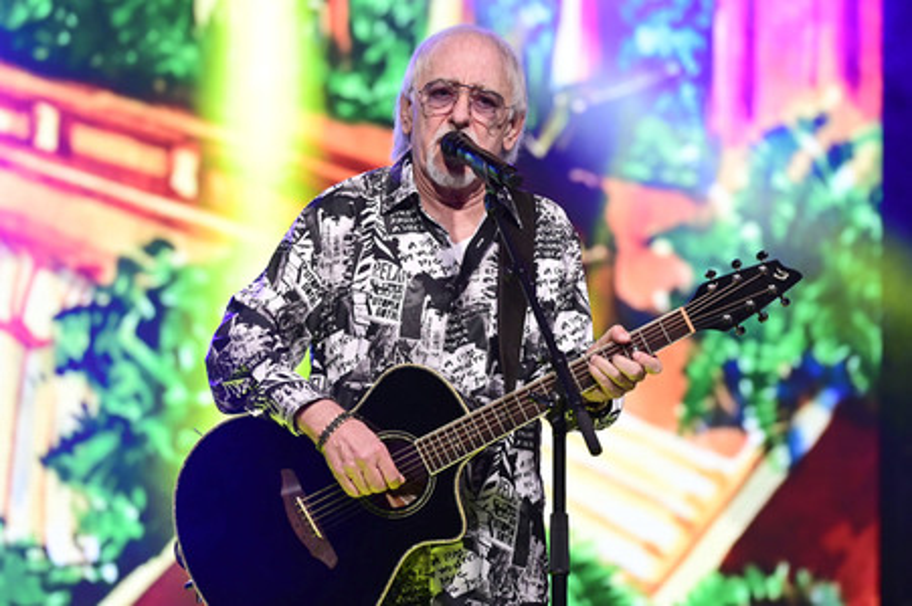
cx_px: 456
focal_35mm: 190
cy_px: 303
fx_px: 4810
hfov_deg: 10.8
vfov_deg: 7.2
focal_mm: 190
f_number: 3.5
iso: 2000
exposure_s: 1/250
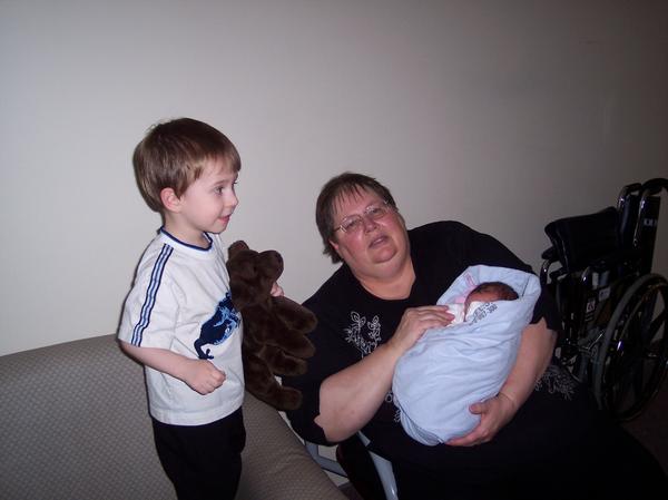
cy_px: 250
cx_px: 334
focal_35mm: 38
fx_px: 733
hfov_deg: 49.0
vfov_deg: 37.7
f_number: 2.8
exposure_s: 1/30
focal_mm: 8
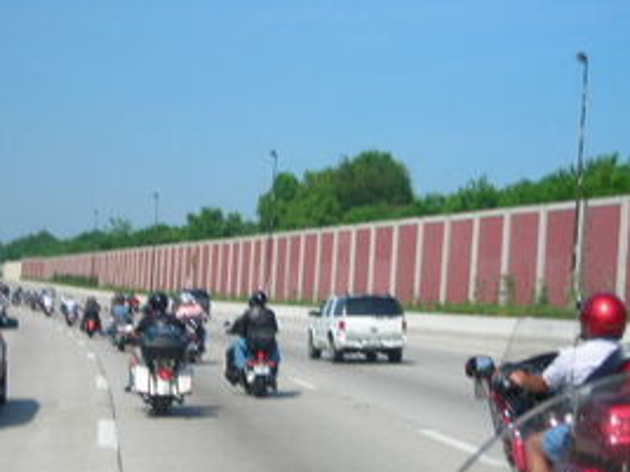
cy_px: 296
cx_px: 181
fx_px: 1492
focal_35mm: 82
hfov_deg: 23.7
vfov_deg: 18.0
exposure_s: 1/134
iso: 50
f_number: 7.3
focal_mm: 9.1
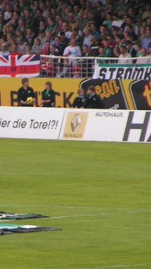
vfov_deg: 4.0
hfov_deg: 2.2
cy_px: 129
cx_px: -74
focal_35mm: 540
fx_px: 3849
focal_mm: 37.8
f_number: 3.5
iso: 64
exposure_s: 1/250
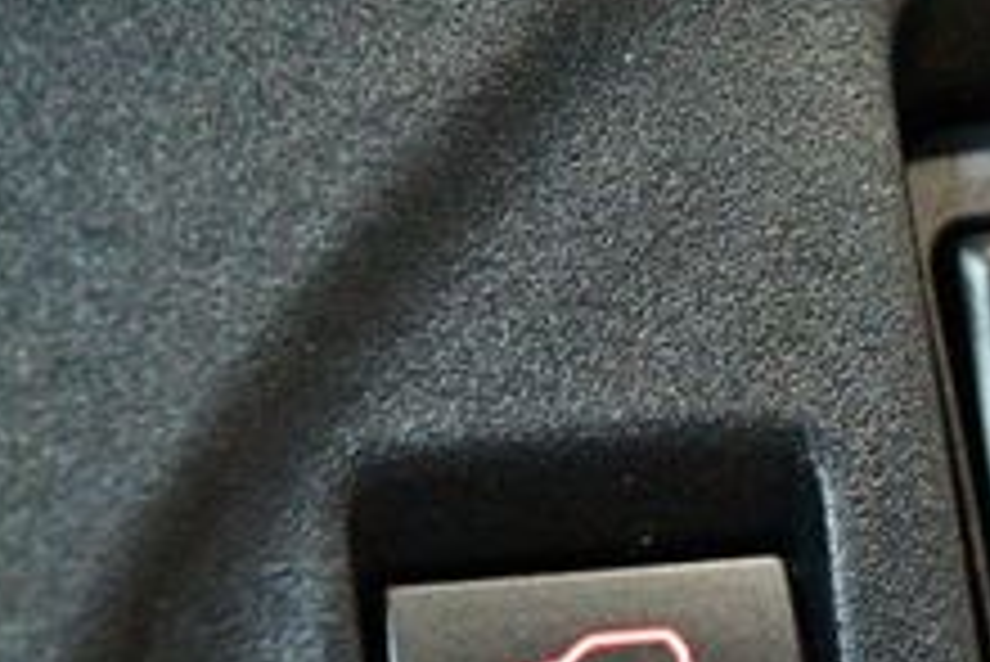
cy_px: 450
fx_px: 3357
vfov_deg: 11.2
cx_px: 936
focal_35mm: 122
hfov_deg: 16.5
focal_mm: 28
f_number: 4.5
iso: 12800
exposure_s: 1/50
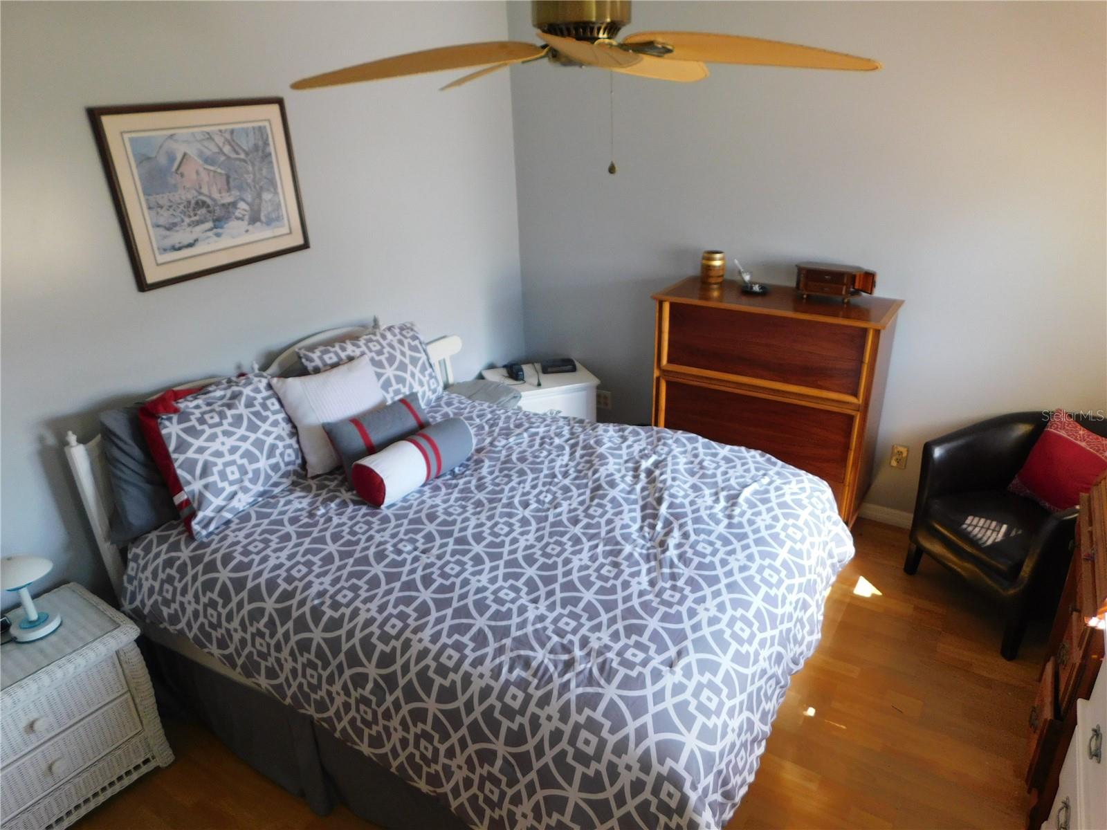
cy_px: 415
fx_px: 736
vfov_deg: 58.9
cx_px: 554
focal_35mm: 23
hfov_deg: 73.9
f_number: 3
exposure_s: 1/30
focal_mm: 4
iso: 220
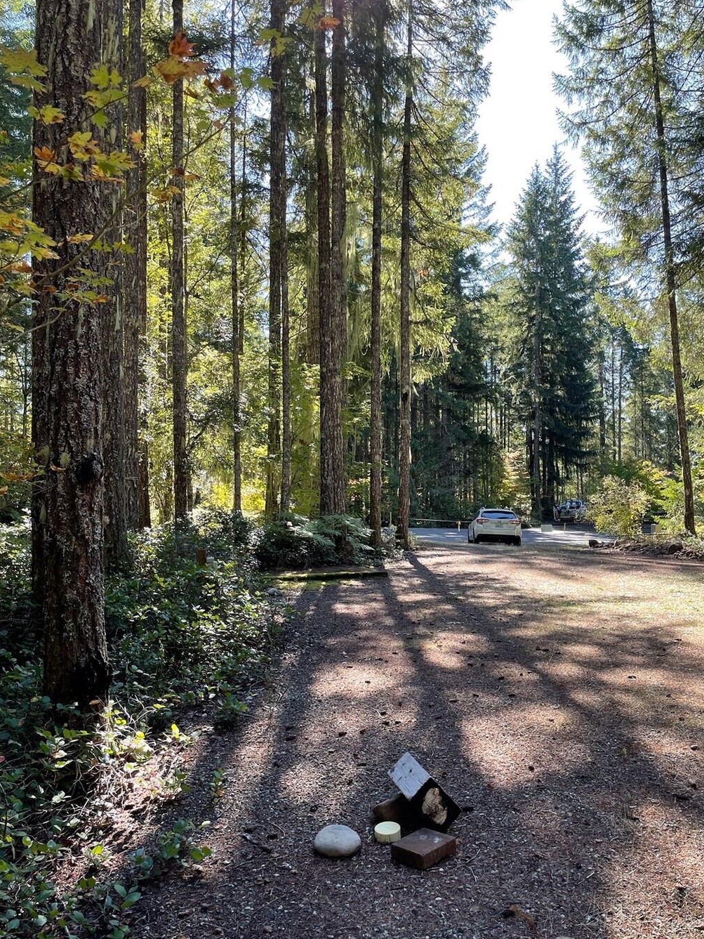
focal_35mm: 28
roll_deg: +0.2
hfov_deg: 49.7
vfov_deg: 63.4
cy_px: 487
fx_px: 759
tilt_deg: +2.2
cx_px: 377
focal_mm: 4.2
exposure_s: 1/206
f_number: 1.6
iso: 32
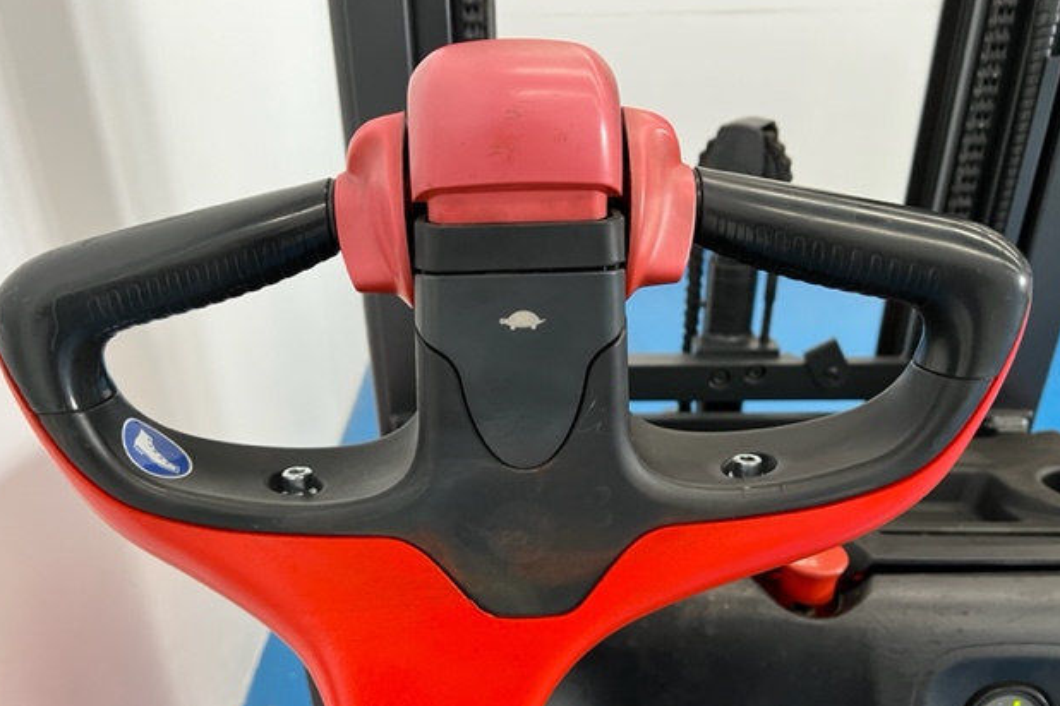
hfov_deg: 65.5
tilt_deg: -27.5
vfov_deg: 46.3
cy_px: 403
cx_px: 527
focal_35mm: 28
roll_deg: +1.0
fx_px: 824
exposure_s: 1/62
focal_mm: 5.7
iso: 125
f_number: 1.5
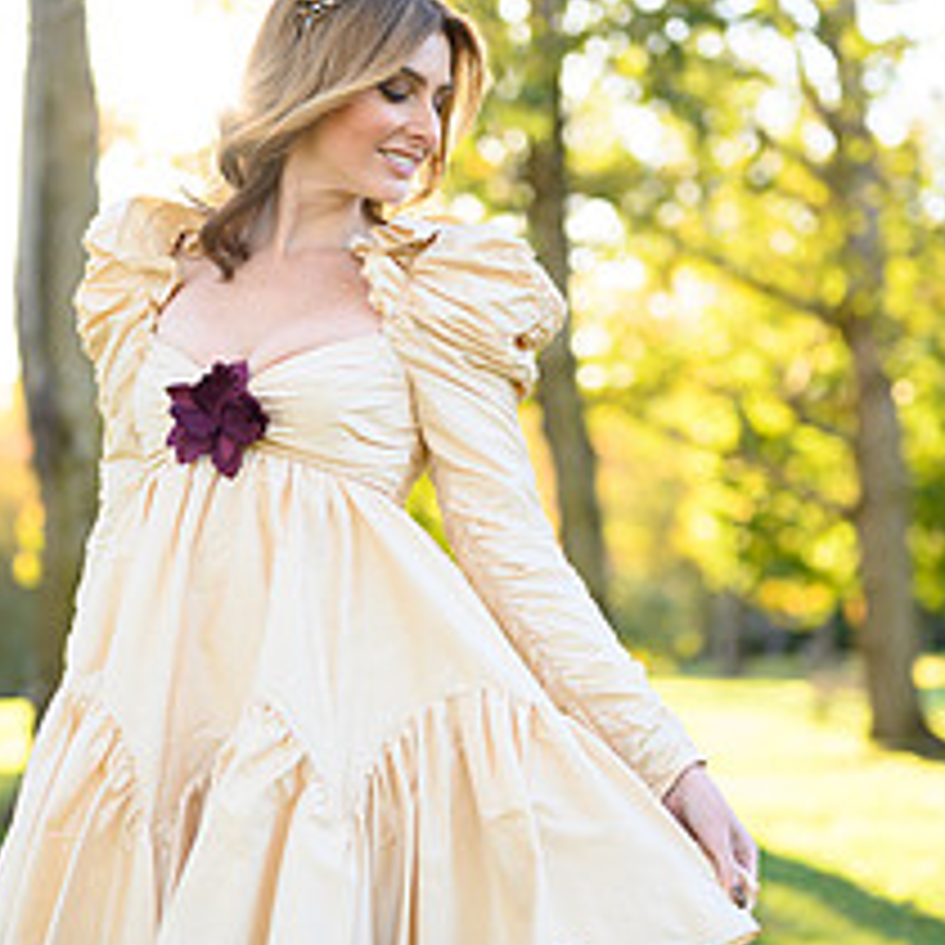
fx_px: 2811
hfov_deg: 19.1
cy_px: 459
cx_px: 398
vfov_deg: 19.1
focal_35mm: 91
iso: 320
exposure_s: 1/800
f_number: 2
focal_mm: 50
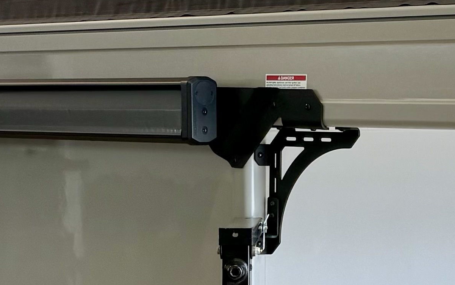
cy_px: 196
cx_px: 438
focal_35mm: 121
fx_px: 1501
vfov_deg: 10.8
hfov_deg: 16.9
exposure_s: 1/175
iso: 80
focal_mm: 6.76
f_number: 1.78
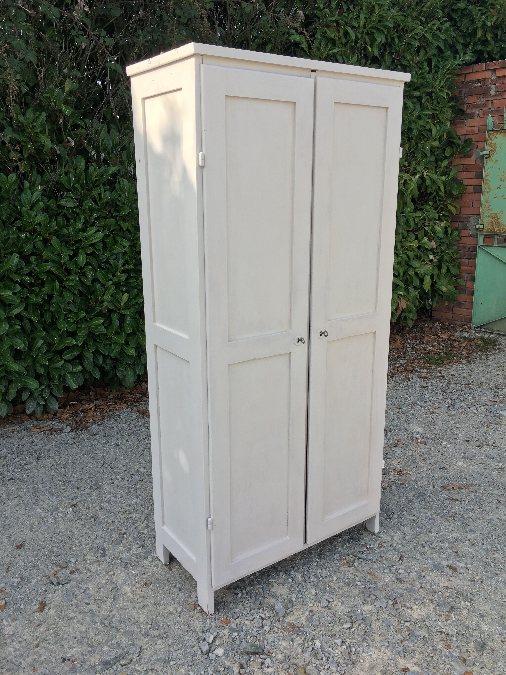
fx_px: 565
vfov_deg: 61.7
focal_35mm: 29
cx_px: 253
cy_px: 338
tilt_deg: -15.1
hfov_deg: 48.2
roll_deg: +0.1
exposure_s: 1/506
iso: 25
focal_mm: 4.15
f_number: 2.2
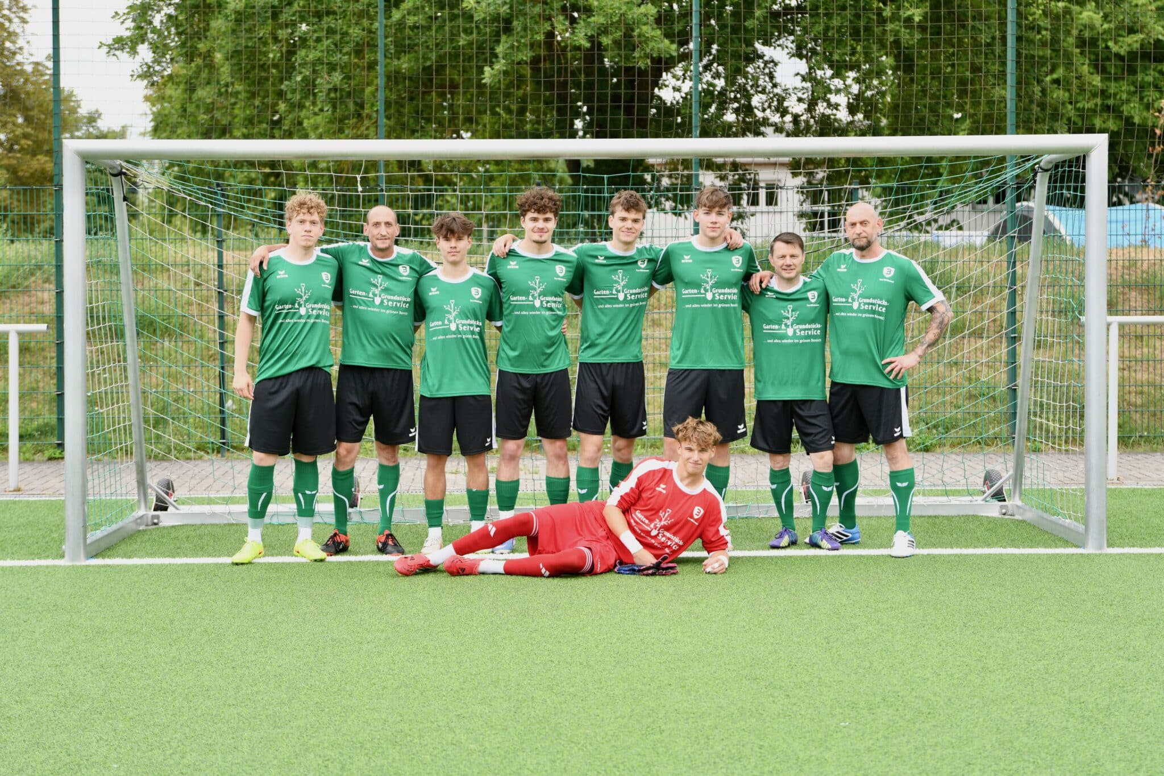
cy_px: 388
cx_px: 582
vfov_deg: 28.1
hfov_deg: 41.1
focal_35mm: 48
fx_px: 1552
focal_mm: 48
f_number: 2.8
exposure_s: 1/800
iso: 320
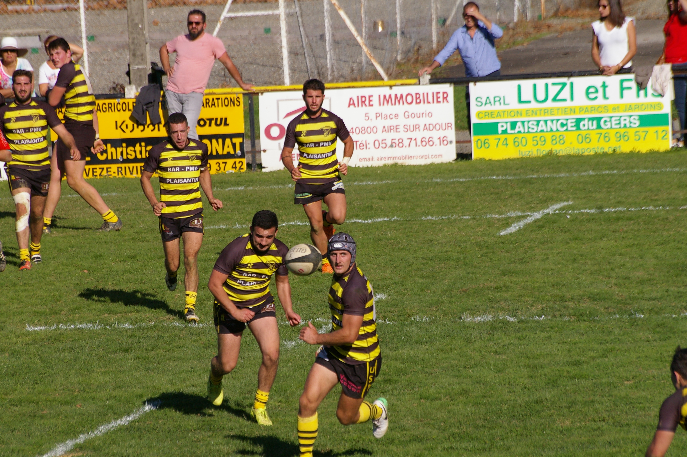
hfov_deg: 4.6
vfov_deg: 3.0
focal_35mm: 450
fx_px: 8580
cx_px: 344
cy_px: 228
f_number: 8
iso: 400
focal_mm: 300
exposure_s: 1/1000
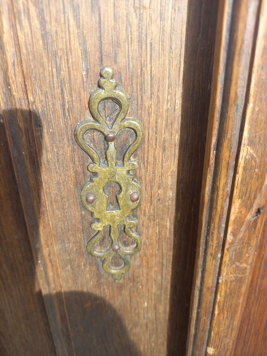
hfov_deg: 54.9
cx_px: 134
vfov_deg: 69.4
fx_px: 257
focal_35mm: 25
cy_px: 178
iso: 50
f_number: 1.8
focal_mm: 4.65
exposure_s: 1/126
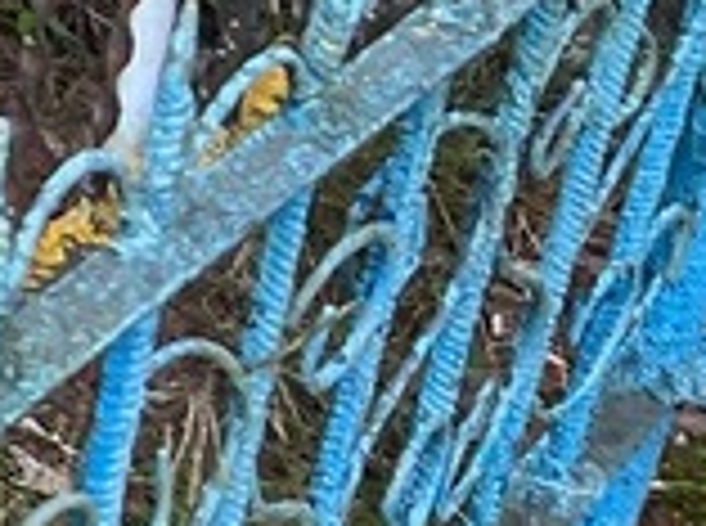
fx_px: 3459
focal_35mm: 170
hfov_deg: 9.1
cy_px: -899
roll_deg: -3.5
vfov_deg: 7.8
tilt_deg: -20.7
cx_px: -1475
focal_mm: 5.7
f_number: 1.5
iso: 40
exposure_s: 1/256
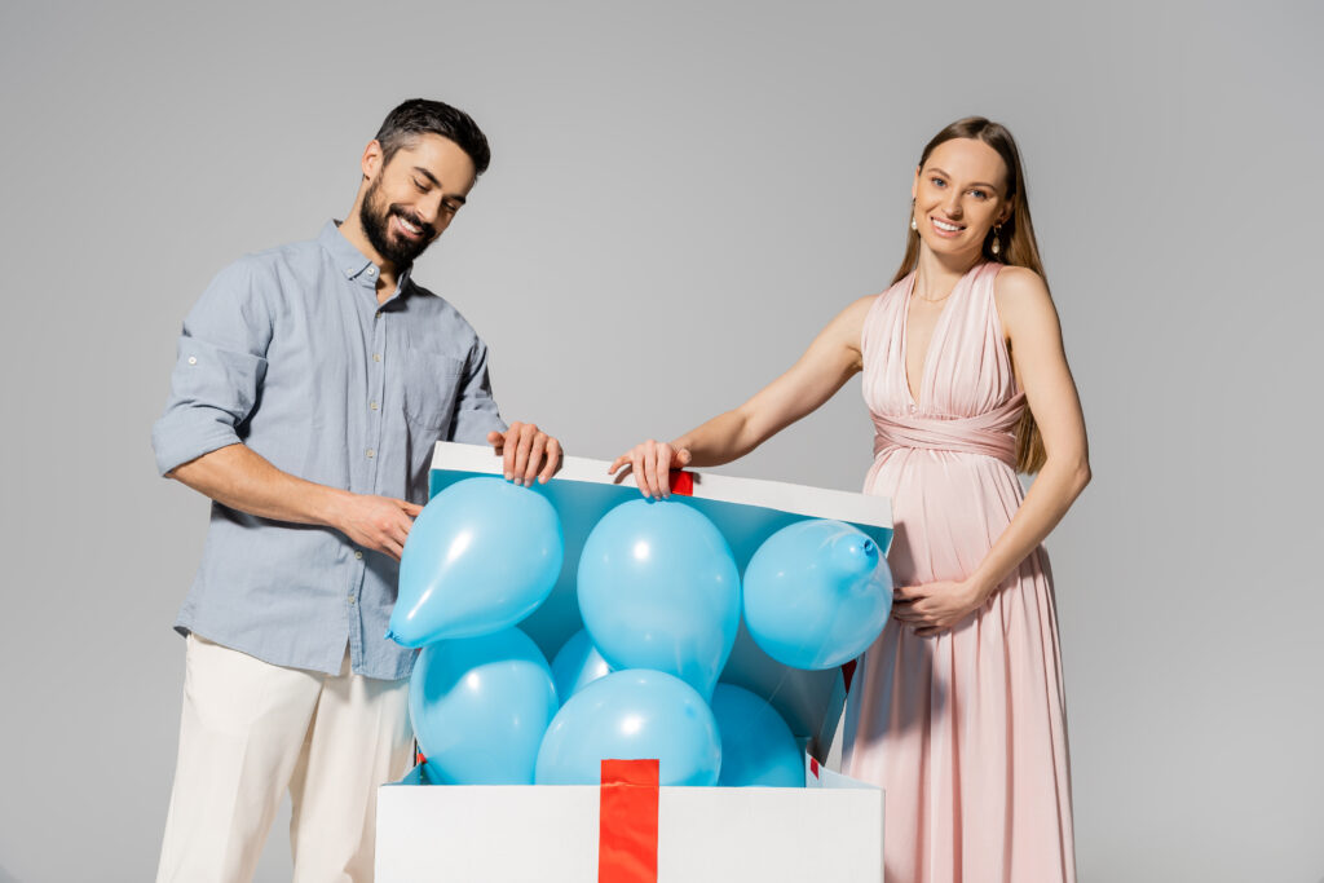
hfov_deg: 39.6
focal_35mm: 50
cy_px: 442
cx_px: 662
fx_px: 1839
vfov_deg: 27.0
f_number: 5.6
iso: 80
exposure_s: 1/125
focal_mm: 50
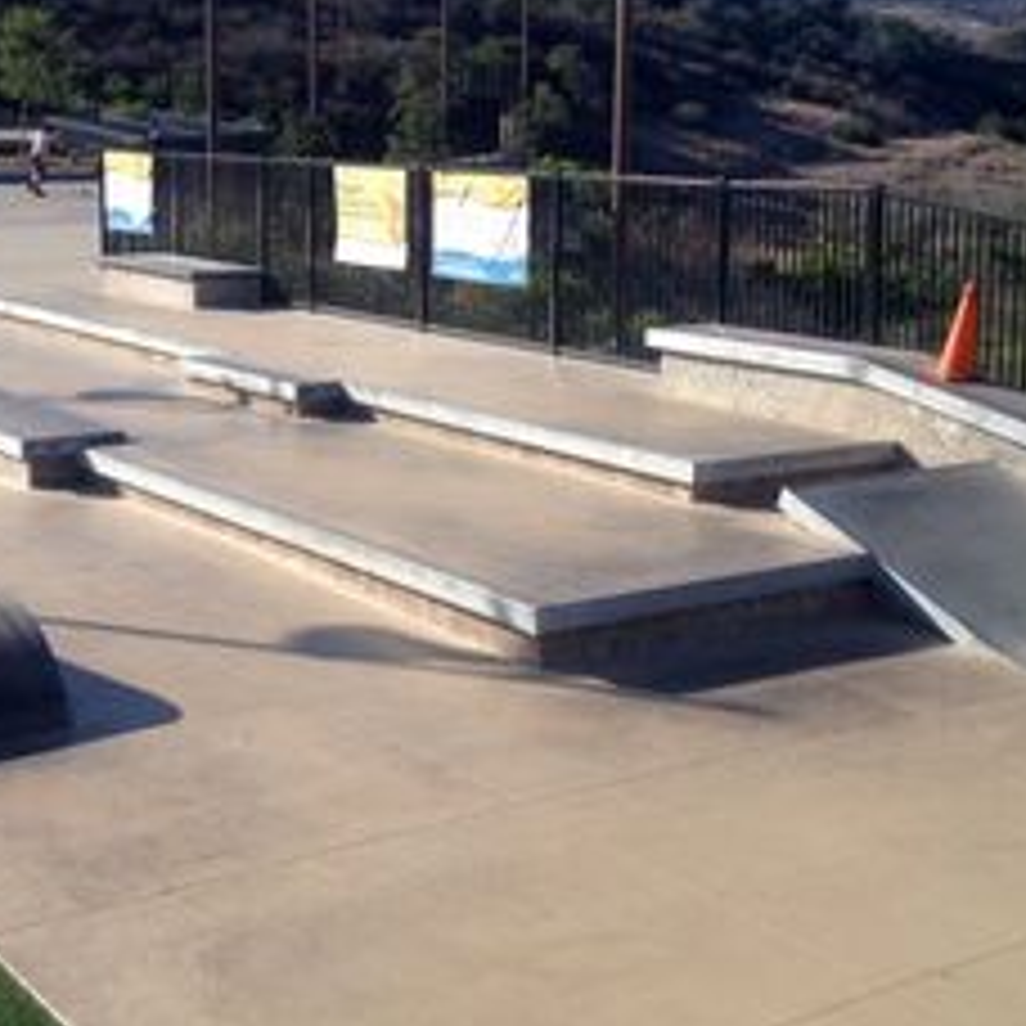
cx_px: 472
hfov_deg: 26.5
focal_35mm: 65
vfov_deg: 26.3
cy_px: 333
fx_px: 2180
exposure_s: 1/1381
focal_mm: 4.28
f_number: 2.4
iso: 50
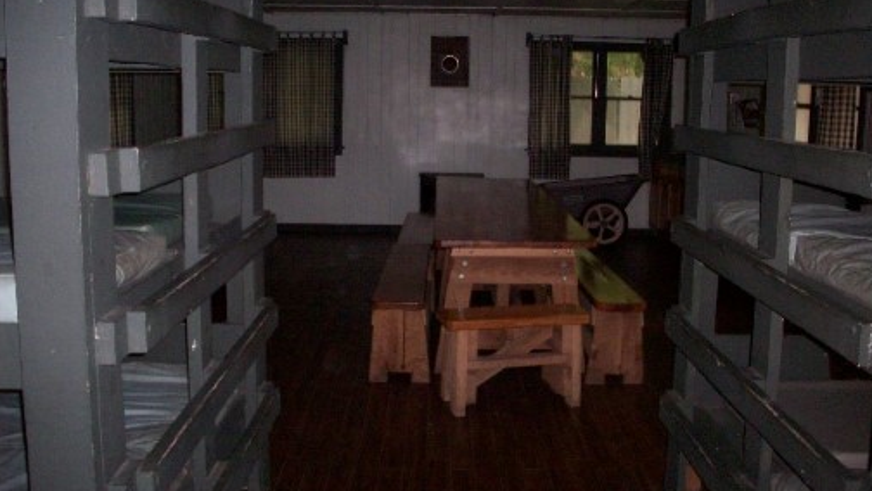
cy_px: 229
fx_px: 948
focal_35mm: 41
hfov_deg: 49.4
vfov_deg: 29.0
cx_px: 442
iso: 200
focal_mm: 6.2
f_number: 2.8
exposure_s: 1/64
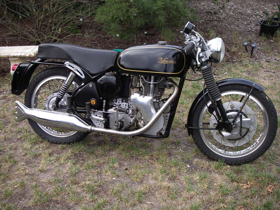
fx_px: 307
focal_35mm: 38
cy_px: 105
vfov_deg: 37.7
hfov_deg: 49.0
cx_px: 140
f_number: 3.3
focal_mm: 6.3
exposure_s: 1/125
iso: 80
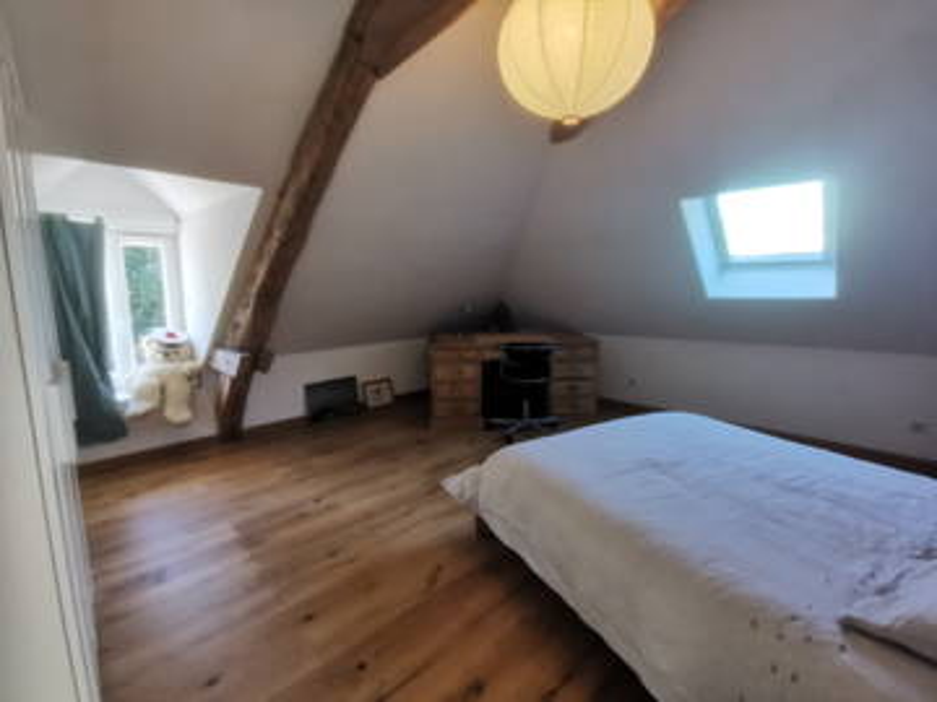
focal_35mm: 17
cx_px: 468
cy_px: 351
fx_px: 460
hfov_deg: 91.0
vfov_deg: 74.7
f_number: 2.2
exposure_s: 1/50
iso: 250
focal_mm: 2.26
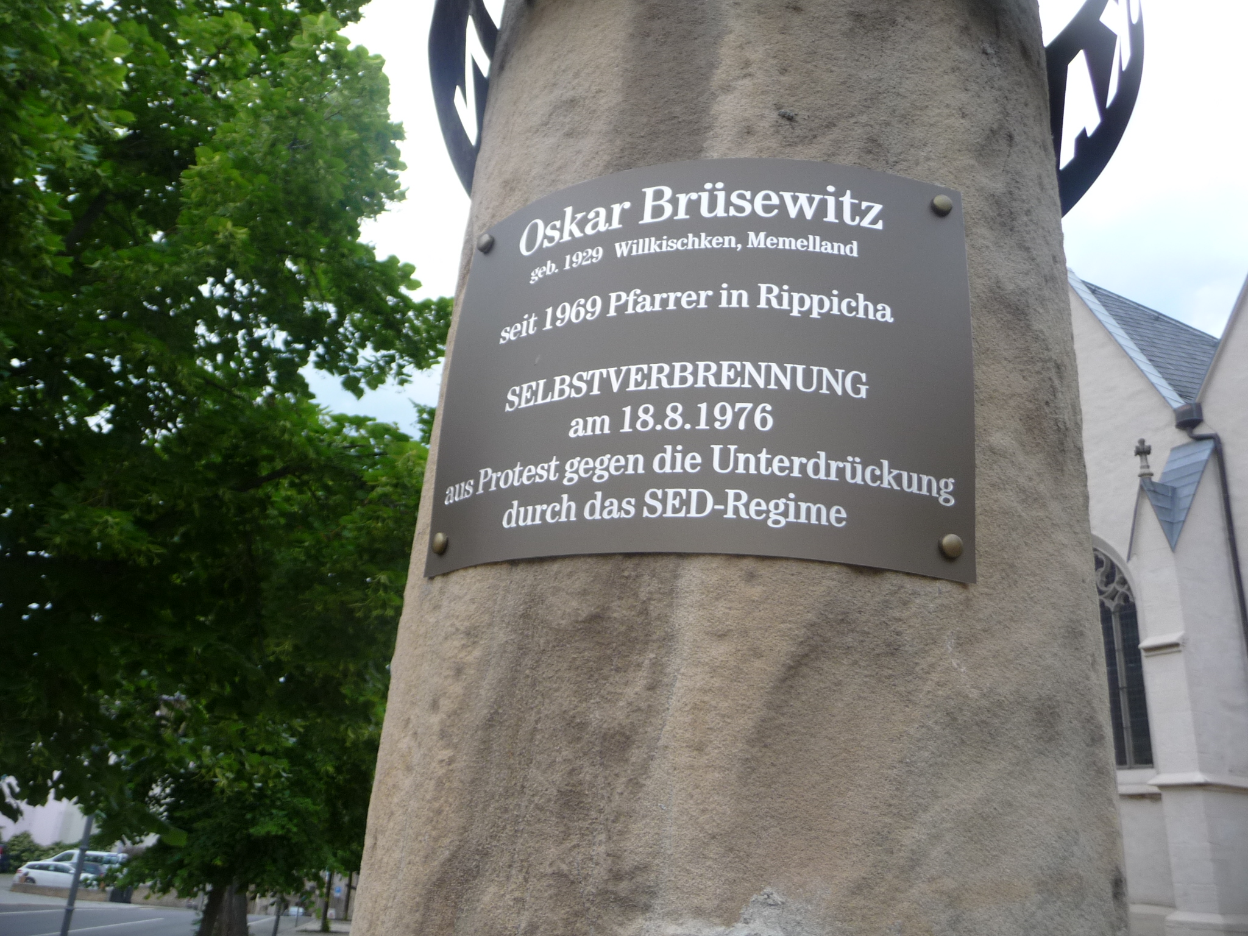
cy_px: 468
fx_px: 1009
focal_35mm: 28
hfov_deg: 63.4
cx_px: 624
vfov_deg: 49.7
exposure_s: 1/80
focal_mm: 4.7
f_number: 3.3
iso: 100
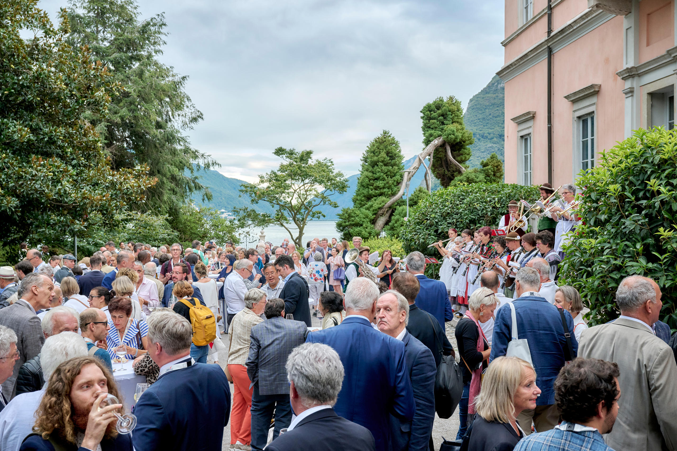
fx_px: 752
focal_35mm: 40
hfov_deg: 48.5
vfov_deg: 33.4
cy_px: 226
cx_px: 338
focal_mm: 40
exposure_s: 1/200
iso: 800
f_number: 6.3
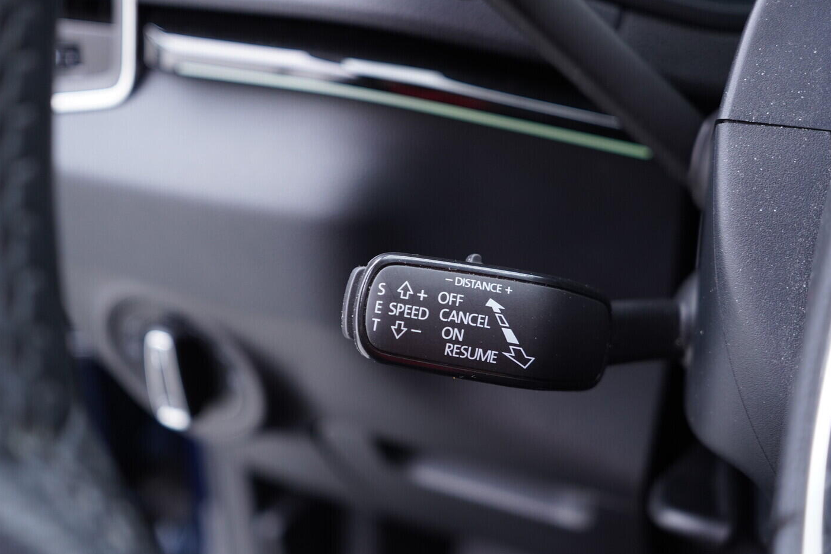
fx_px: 854
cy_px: 282
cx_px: 424
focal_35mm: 37
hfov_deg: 51.9
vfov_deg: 35.9
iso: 400
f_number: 2.8
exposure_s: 1/40
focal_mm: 24
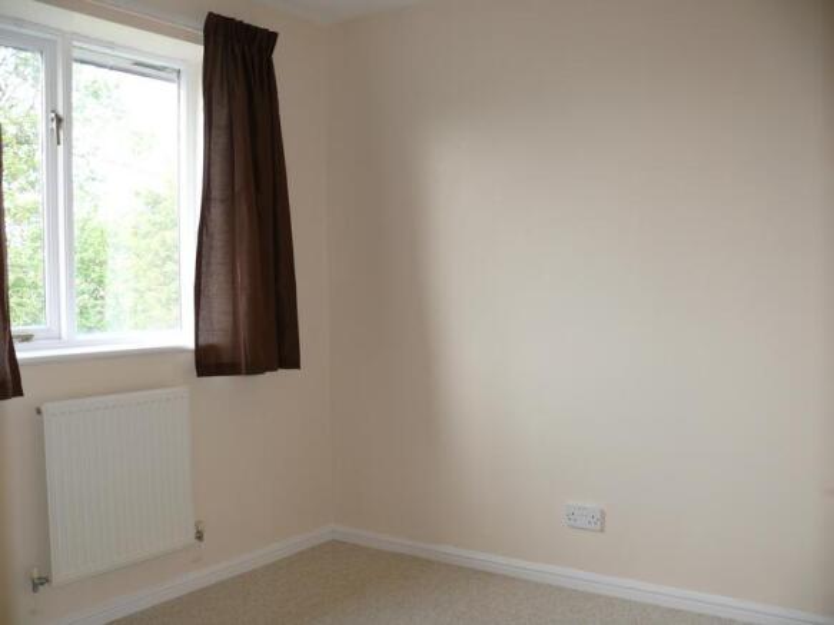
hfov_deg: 52.6
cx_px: 417
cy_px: 312
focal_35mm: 35
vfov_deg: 40.7
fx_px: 843
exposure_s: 1/30
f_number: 2.8
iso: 100
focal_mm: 7.4
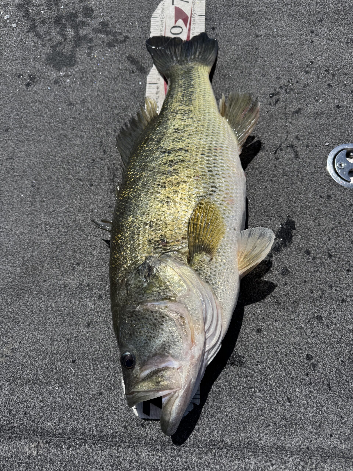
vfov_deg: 71.6
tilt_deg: -68.1
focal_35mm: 24
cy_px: 236
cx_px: 176
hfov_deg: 56.8
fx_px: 326
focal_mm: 6.76
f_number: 1.78
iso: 80
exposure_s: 1/7937
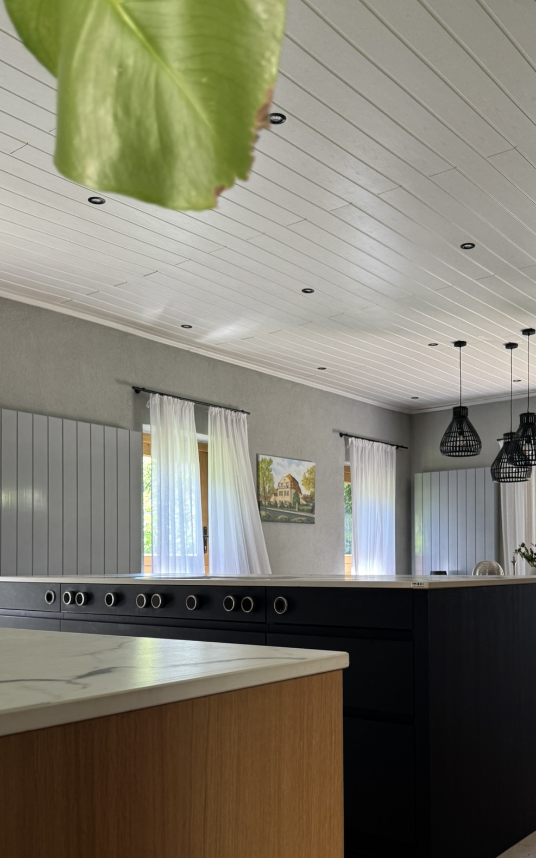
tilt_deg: +1.1
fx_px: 771
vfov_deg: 57.3
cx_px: 326
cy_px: 546
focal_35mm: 33
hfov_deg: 38.1
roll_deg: -0.5
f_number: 1.78
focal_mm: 6.76
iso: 125
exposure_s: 1/121
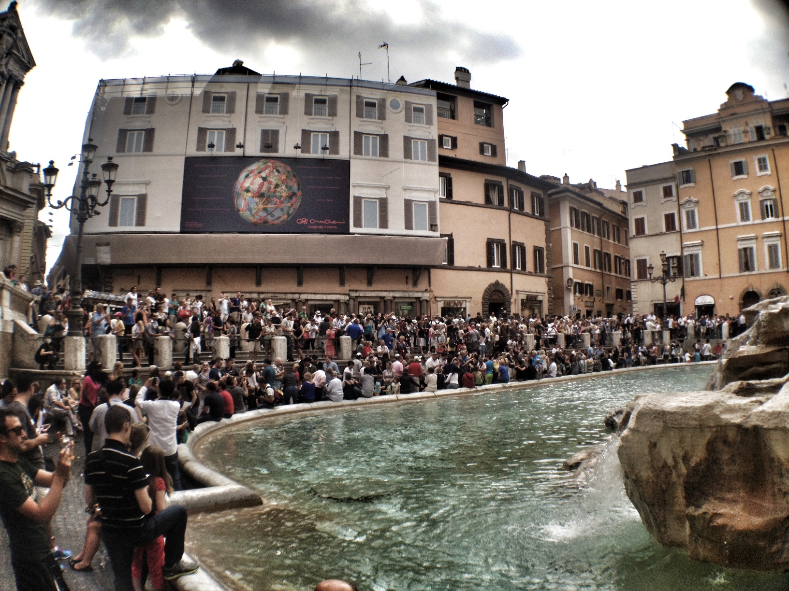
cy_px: 296
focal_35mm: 35
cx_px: 394
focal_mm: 4.28
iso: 64
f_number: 2.4
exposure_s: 1/1022
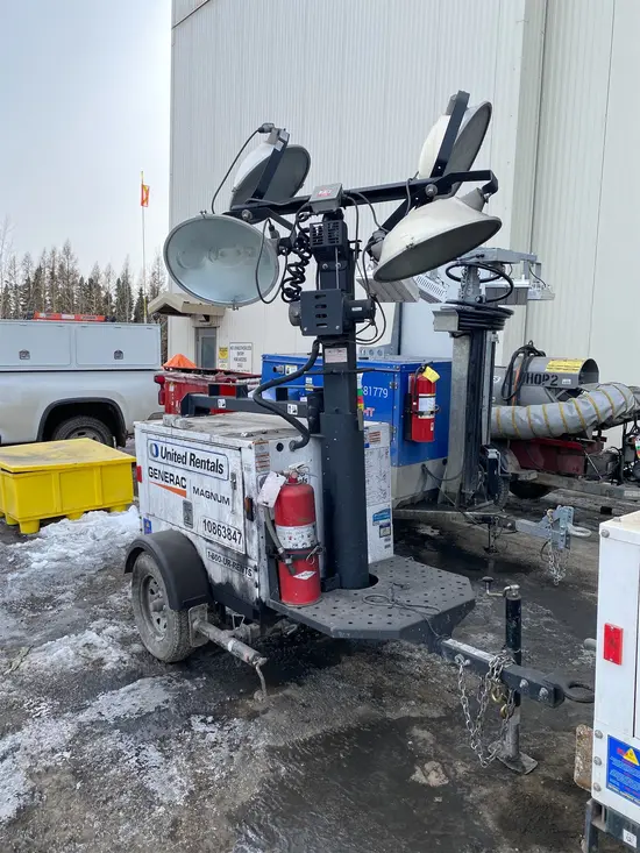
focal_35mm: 26
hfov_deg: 53.1
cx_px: 320
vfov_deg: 67.3
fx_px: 641
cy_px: 426
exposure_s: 1/772
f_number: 1.8
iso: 32
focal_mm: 4.25
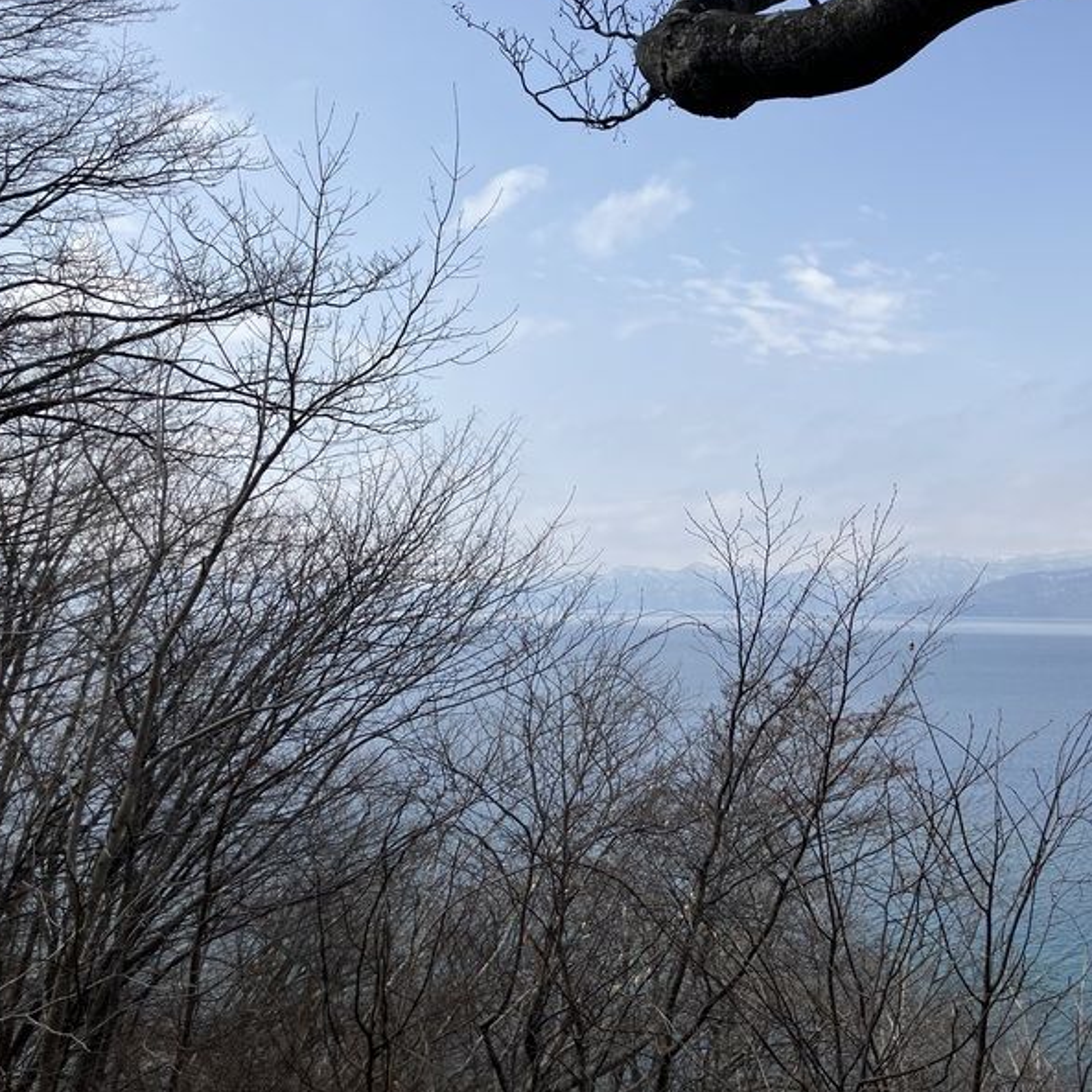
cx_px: 725
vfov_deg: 48.4
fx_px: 1213
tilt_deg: +4.3
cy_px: 535
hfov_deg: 47.7
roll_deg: +0.0
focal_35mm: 34
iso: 32
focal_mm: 3.99
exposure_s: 1/3040
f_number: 1.8
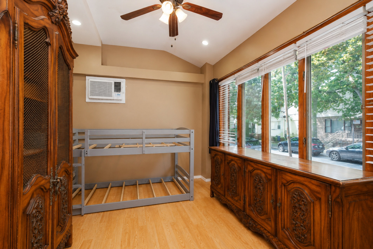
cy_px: 124
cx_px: 186
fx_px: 155
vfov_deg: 77.3
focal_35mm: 15
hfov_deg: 100.4
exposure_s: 1/100
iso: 1250
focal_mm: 10
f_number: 8
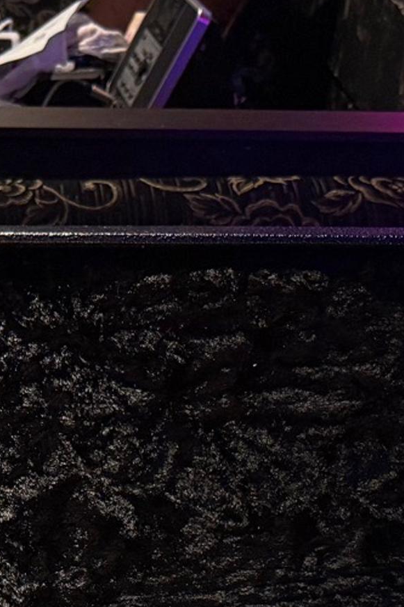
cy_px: 850
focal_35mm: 75
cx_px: -170
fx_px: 1263
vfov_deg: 23.0
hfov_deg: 16.8
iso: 320
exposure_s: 1/60
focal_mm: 6.76
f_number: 1.78
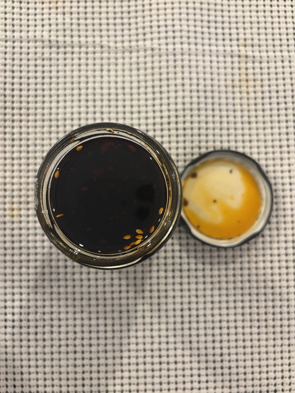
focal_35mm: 26
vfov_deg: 67.3
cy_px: 196
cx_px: 148
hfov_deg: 53.1
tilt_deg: -85.6
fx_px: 295
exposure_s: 1/60
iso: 200
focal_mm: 5.96
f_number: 1.6
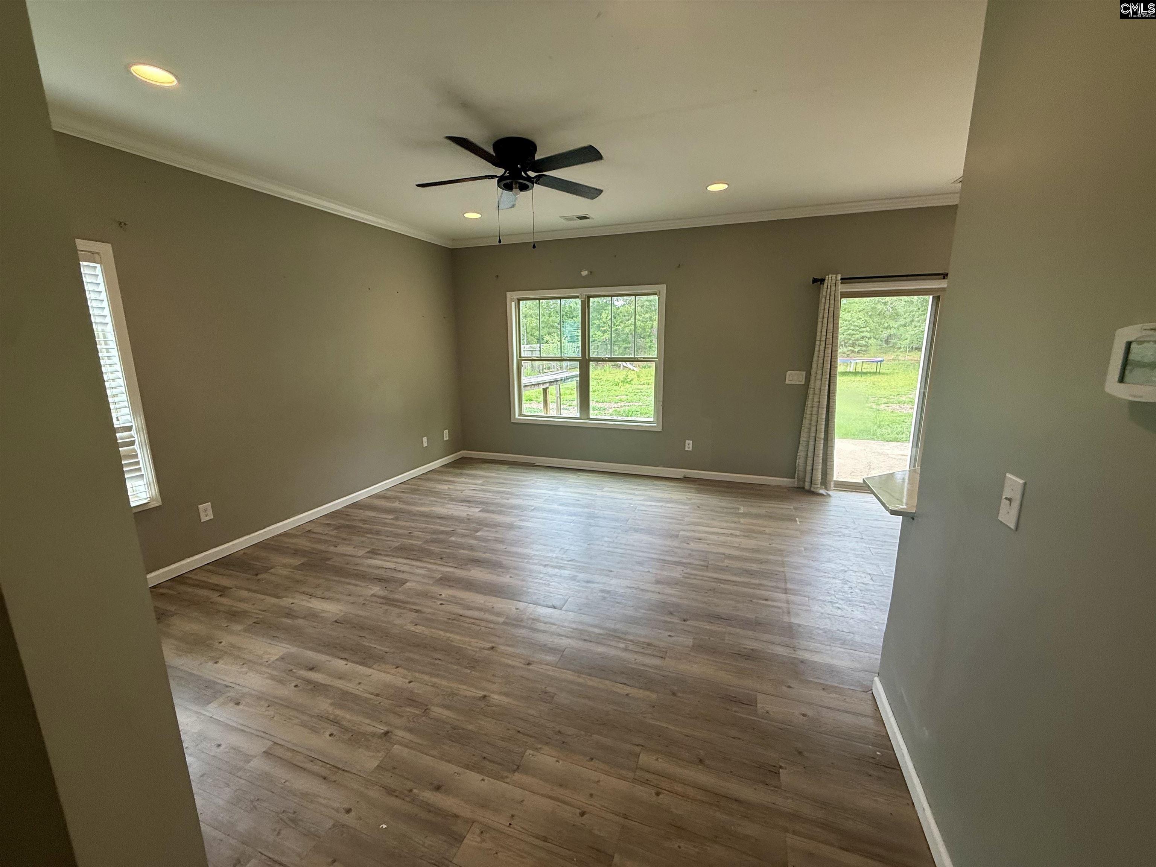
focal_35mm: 14
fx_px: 468
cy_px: 434
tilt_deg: -10.7
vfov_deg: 85.7
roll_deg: +0.2
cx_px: 578
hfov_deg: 102.1
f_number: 2.2
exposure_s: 1/120
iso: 100
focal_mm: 2.22
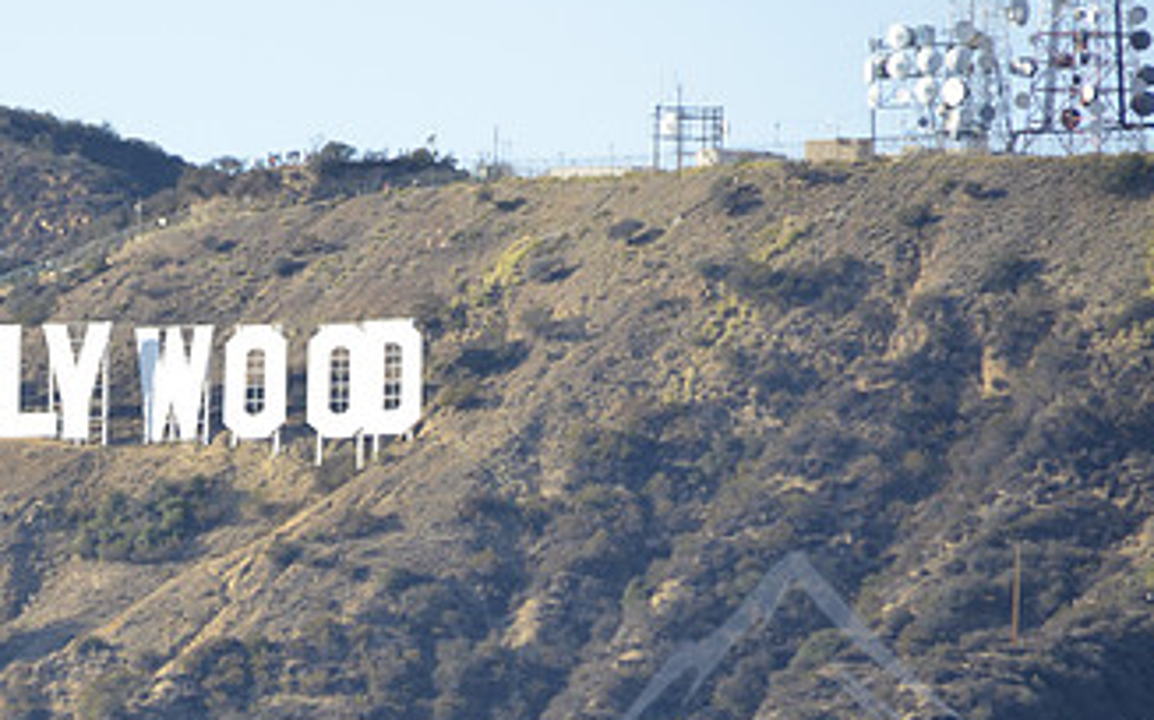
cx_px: 169
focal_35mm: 677
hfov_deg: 3.1
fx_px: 21281
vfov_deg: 1.9
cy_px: 346
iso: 360
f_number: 6.3
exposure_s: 1/500
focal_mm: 250
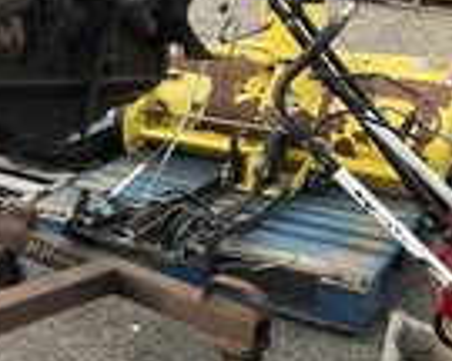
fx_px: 1124
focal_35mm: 84
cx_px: -161
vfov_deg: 18.2
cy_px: 127
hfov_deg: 20.5
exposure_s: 1/154
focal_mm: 3
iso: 20
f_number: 1.8
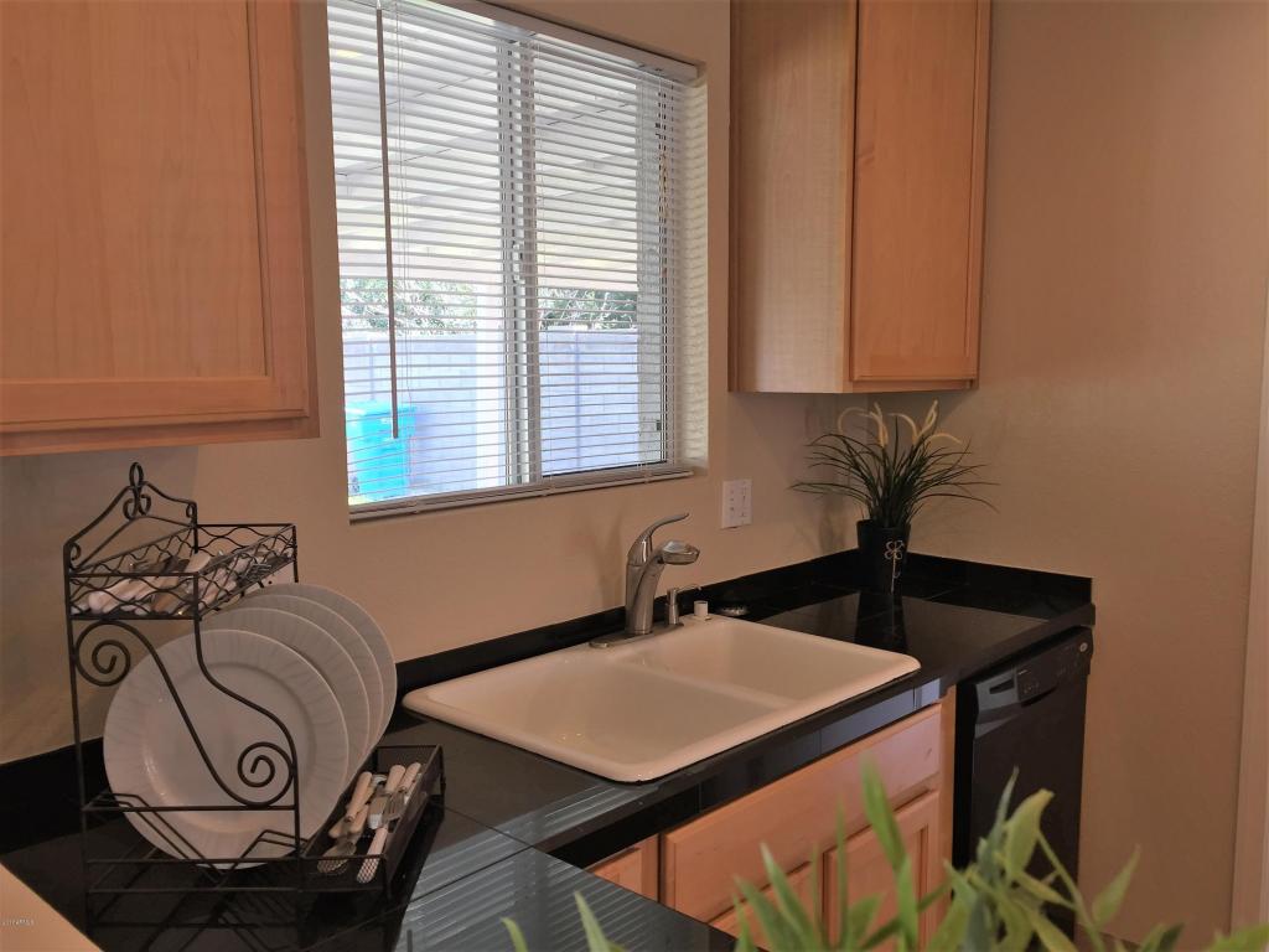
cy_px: 476
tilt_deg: -6.0
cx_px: 634
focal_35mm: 29
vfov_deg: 48.2
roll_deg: +0.7
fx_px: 1063
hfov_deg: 61.7
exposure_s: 1/30
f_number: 2.2
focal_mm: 4.15
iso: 32
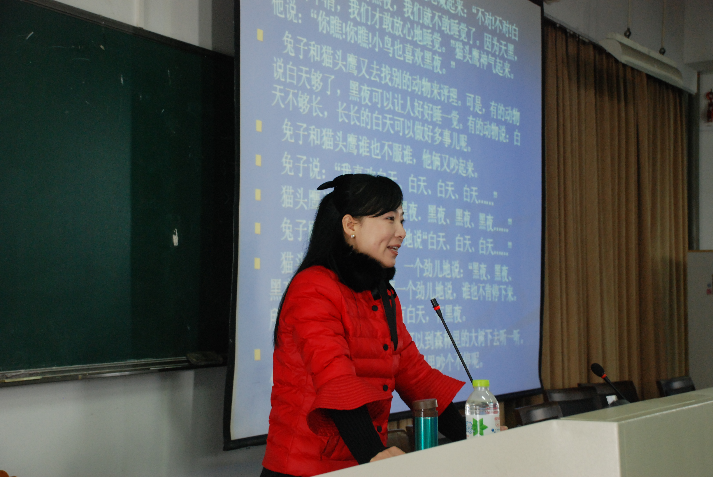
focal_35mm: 60
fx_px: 1190
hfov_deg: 33.4
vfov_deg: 22.7
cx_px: 356
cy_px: 238
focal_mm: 40
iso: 1000
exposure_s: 1/30
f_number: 4.5
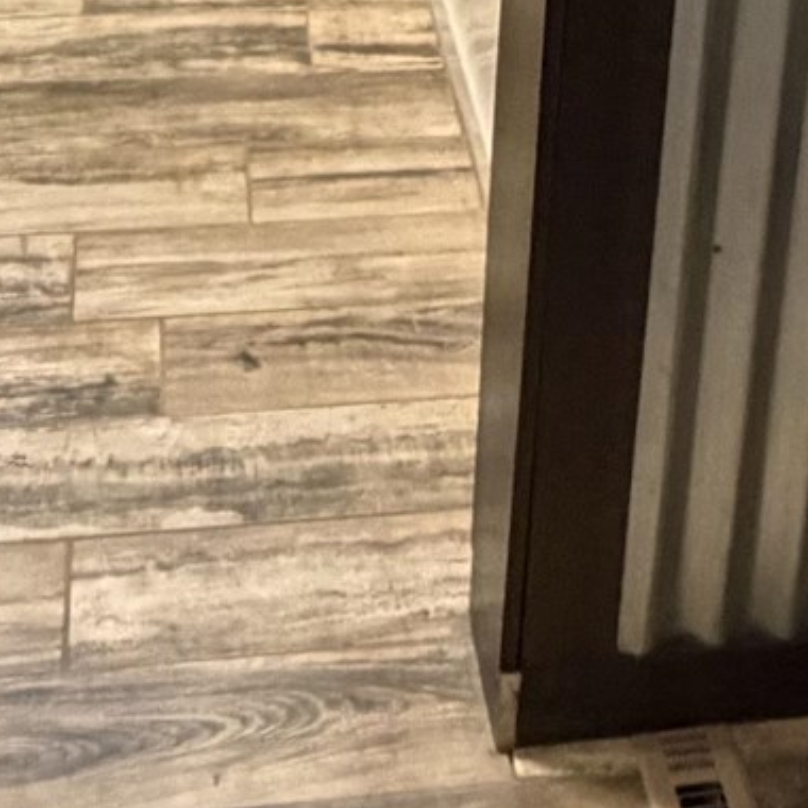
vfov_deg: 19.4
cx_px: 449
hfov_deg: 23.0
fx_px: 1981
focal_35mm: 75
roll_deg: -2.4
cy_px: -483
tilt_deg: -18.3
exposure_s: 1/60
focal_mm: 2.22
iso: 640
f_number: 2.2
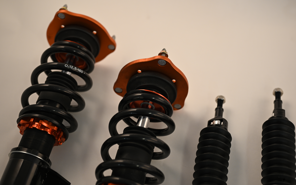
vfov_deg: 25.3
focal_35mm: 51
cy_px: 92
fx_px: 411
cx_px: 148
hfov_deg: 39.6
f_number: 2.8
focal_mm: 50
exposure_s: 1/125
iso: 1000
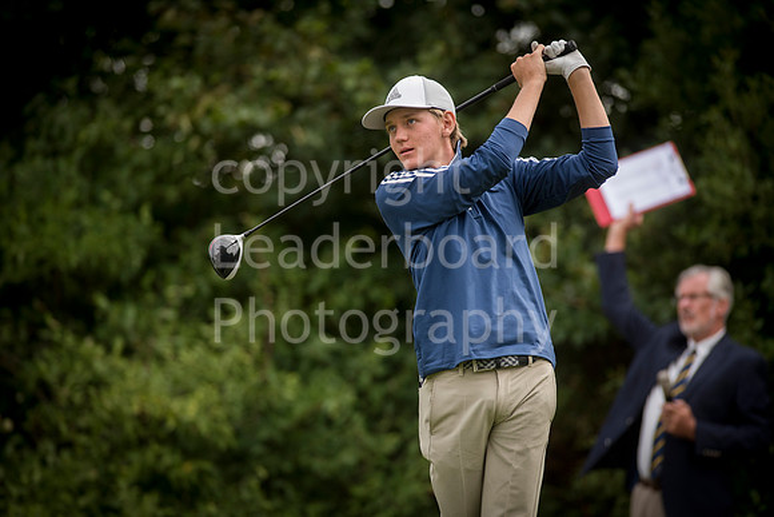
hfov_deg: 6.9
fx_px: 6451
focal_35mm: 300
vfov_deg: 4.6
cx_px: 387
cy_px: 258
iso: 500
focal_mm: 300
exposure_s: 1/2500
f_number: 4
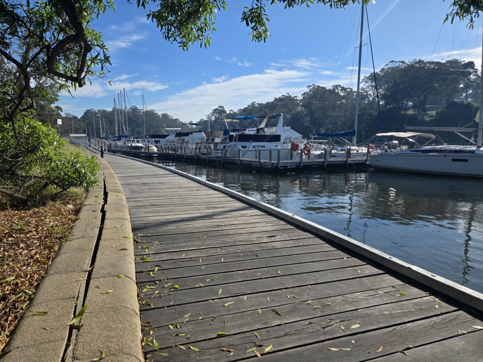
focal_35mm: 23
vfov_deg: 58.9
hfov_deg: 73.9
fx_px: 321
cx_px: 242
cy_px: 181
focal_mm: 5.4
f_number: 1.8
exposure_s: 1/2921
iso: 32
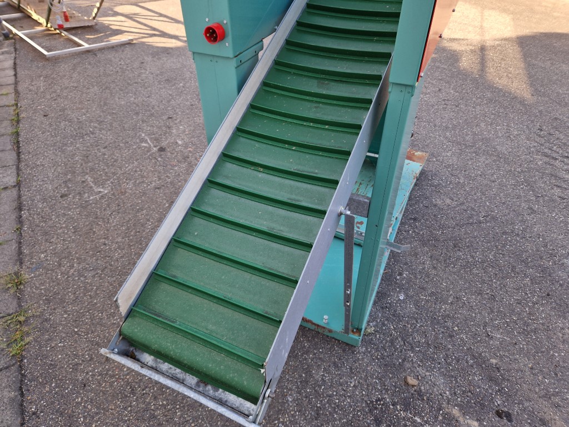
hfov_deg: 73.9
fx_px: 378
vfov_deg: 58.9
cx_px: 284
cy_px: 214
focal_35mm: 23
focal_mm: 5.4
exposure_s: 1/180
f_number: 1.8
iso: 50
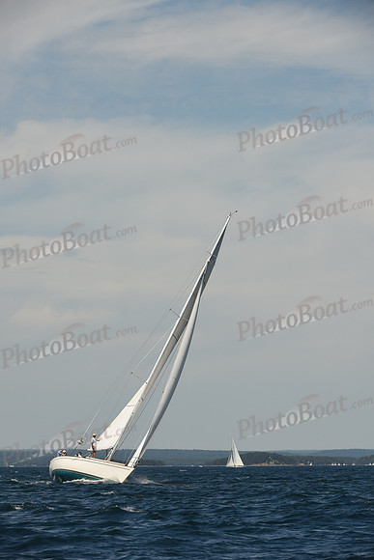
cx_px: 187
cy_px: 280
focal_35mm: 200
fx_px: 3115
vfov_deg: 10.3
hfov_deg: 6.9
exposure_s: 1/1000
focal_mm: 200
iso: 250
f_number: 7.1
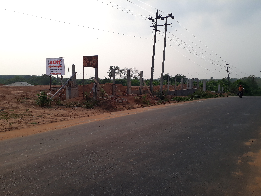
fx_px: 204
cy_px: 98
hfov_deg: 65.3
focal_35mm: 27
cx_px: 130
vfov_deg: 51.4
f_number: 1.9
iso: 40
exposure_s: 1/813
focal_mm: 3.6
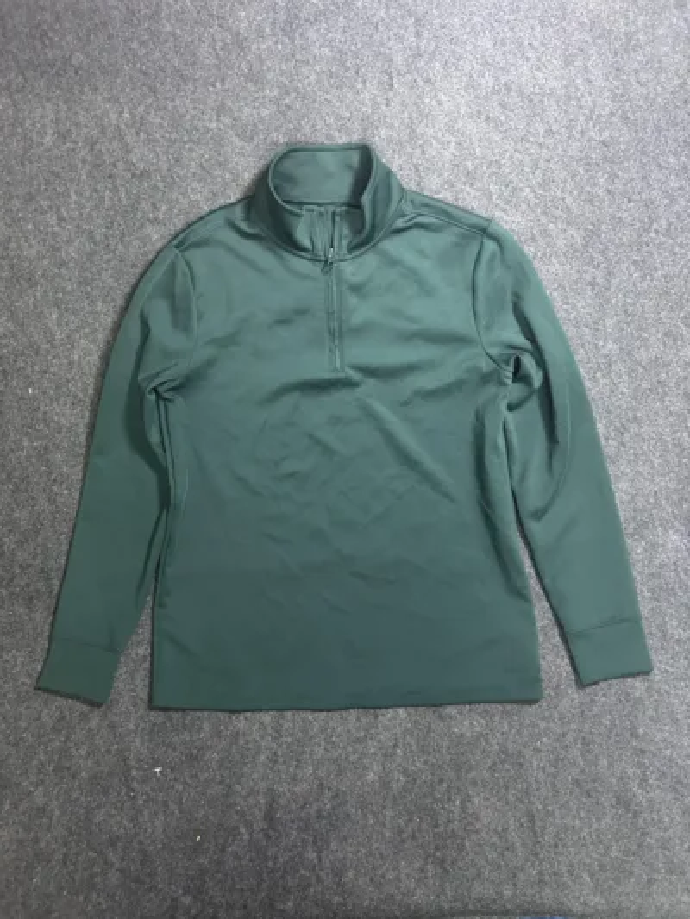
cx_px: 345
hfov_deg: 53.1
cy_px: 460
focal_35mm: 26
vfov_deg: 67.3
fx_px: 691
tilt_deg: -70.3
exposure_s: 1/33
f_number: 1.5
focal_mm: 5.7
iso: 500
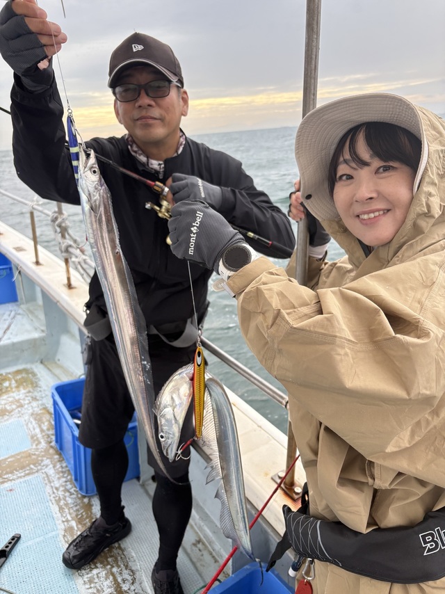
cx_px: 222
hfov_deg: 53.0
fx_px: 446
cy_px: 297
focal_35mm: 26
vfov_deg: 67.3
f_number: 1.6
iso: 64
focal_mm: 5.96
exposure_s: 1/557
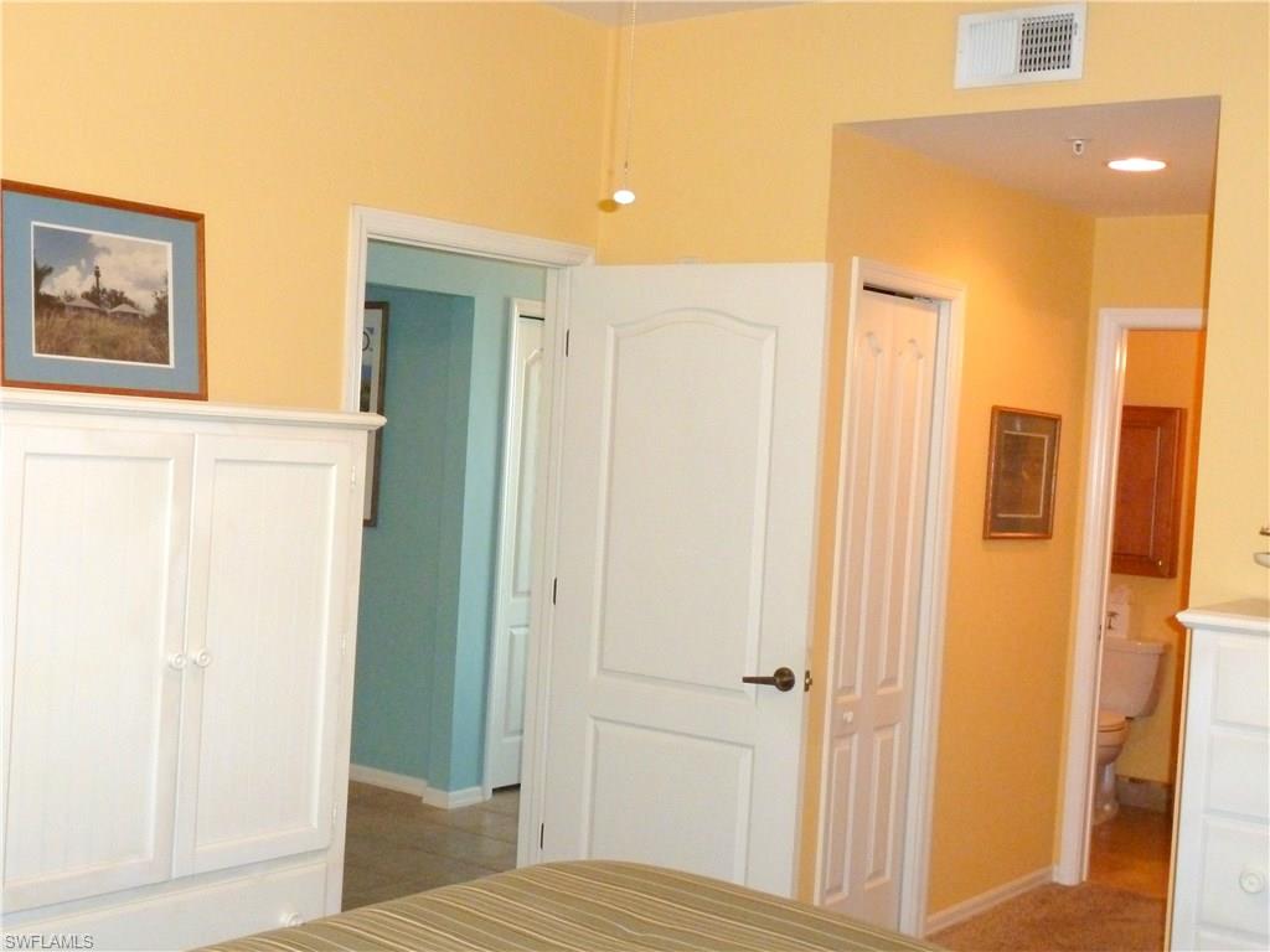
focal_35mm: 38
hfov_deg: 49.0
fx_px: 1394
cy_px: 476
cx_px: 635
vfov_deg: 37.7
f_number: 3.8
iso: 400
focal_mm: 6.8
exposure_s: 1/60
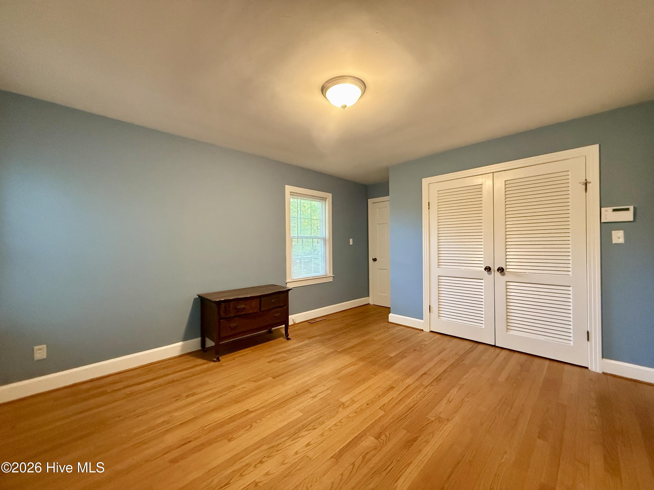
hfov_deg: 102.1
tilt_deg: +0.5
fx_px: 265
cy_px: 245
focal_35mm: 14
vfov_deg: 85.7
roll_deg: +0.7
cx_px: 327
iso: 800
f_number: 2.2
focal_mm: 2.22
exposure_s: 1/60
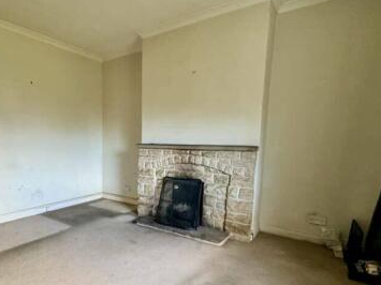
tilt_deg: -8.0
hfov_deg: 71.9
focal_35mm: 23
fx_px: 253
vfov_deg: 58.2
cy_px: 175
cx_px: 129
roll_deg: -0.3
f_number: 2.2
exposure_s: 1/60
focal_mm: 2.22
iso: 400
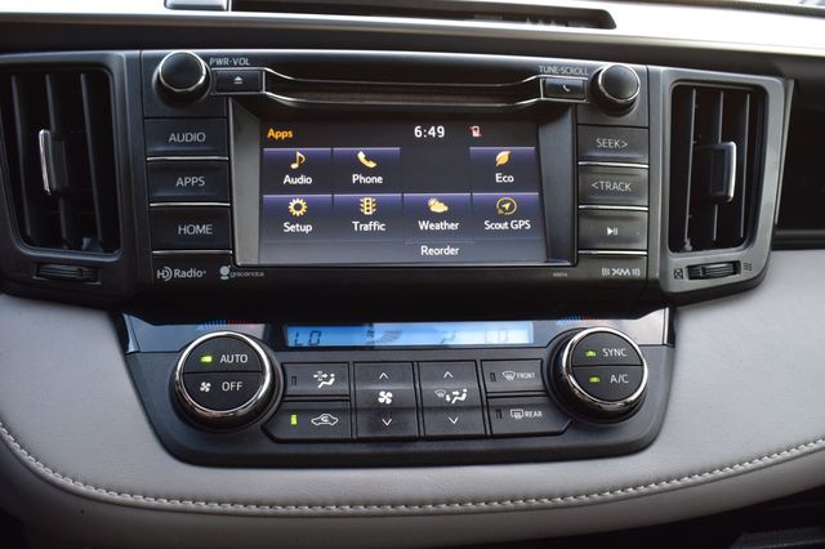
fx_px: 893
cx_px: 412
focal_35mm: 39
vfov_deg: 34.2
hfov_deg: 49.6
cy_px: 274
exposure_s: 1/30
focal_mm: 26
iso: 400
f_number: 7.1
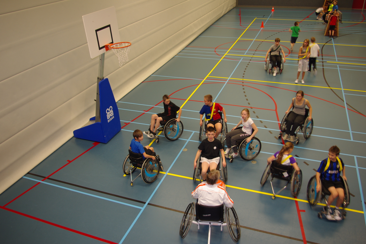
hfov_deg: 61.9
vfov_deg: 43.6
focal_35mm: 30
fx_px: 305
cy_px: 122
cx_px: 183
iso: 100
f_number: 4
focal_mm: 20
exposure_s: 1/10
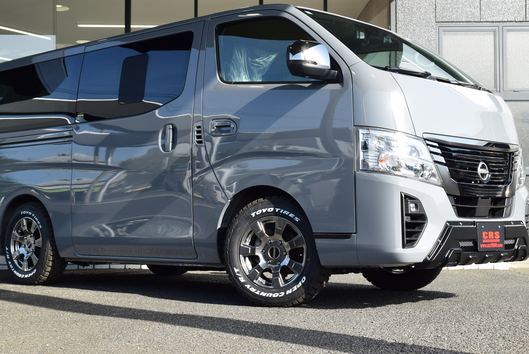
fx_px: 838
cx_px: 244
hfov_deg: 35.0
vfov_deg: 23.8
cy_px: 158
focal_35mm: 57
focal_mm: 34
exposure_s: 1/320
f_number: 10
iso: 400
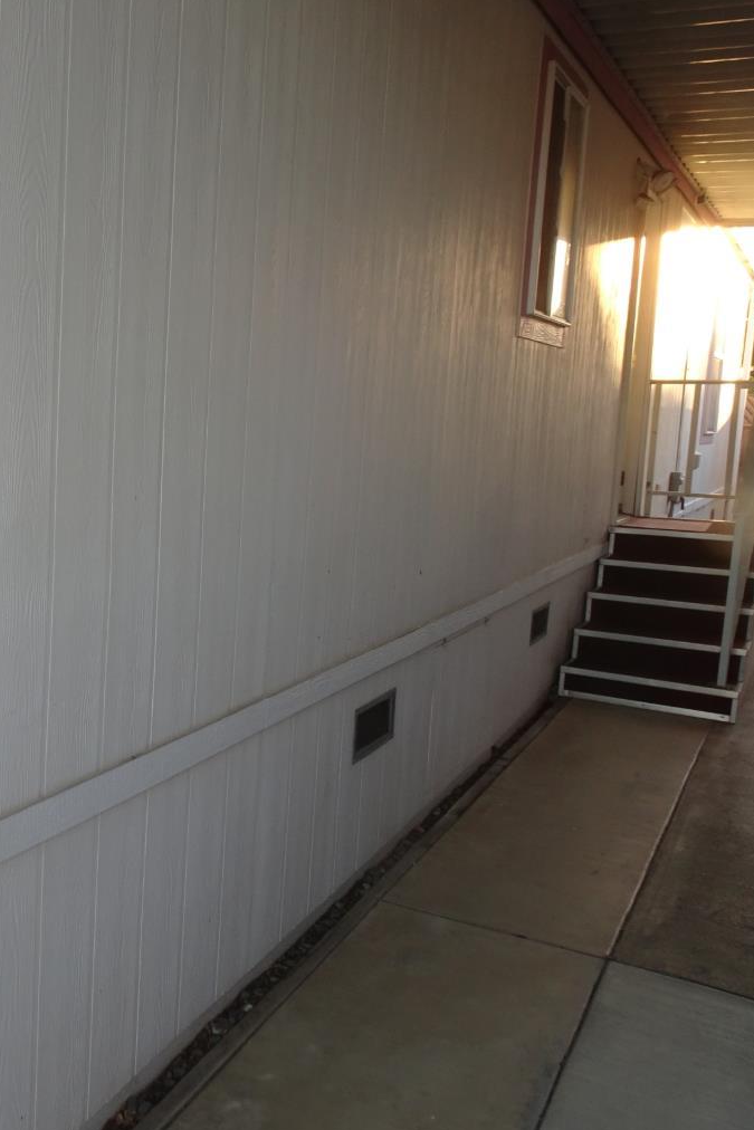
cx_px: 45
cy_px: 550
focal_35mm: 37
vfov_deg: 51.9
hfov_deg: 33.6
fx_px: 1162
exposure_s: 1/30
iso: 80
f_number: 3.5
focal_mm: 4.1
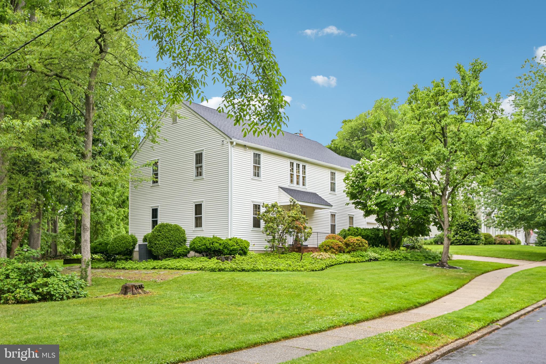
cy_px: 182
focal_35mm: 30
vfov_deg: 43.6
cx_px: 273
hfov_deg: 61.9
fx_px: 455
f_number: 8
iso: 180
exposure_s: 1/30
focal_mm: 30
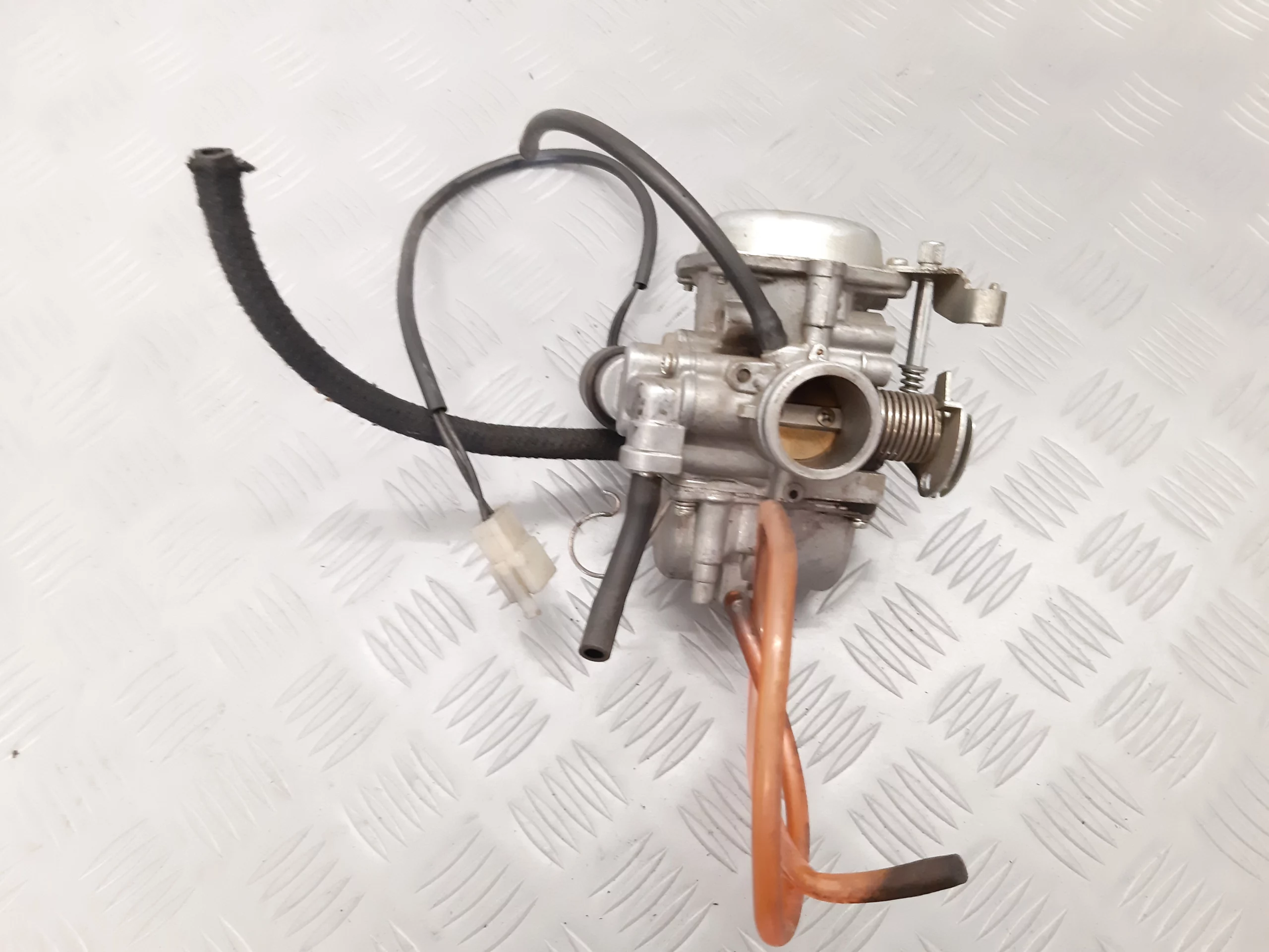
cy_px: 476
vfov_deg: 51.4
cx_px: 634
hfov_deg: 65.3
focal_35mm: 27
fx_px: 990
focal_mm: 3.93
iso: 400
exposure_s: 1/33
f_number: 1.7
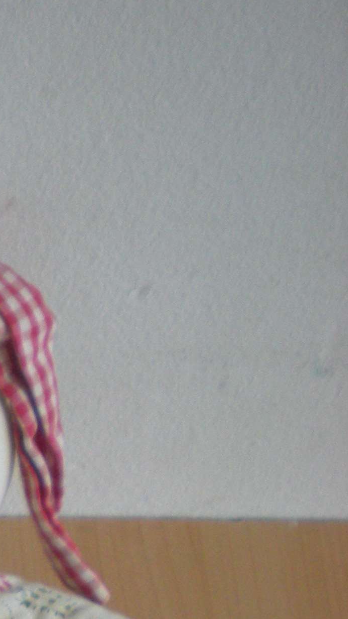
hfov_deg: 10.4
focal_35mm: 110
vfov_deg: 18.6
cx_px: -266
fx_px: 1804
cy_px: 704
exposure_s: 1/18.1
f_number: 3.1
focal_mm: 6.3
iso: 200
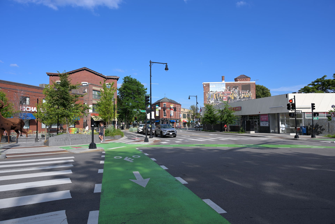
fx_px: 223
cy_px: 112
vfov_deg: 53.1
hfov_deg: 73.7
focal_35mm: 24
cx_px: 168
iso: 64
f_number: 8
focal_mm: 24
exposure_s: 1/200
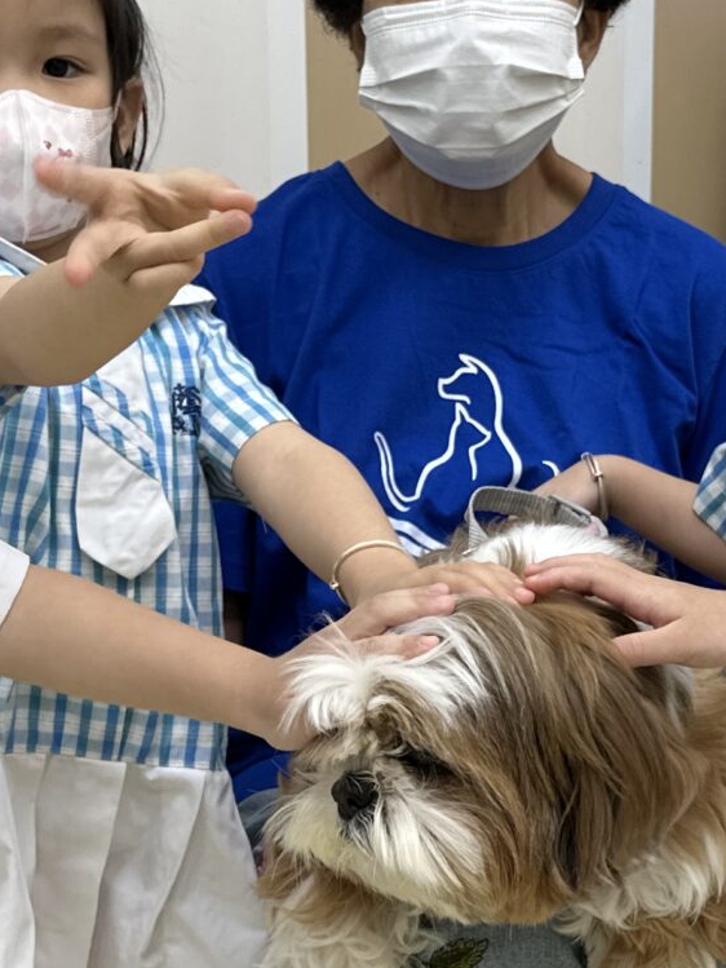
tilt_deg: -11.1
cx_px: 459
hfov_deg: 18.0
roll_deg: -0.6
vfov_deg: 23.8
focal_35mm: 82
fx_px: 2292
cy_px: 450
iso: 64
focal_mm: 6.86
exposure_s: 1/100
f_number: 1.78
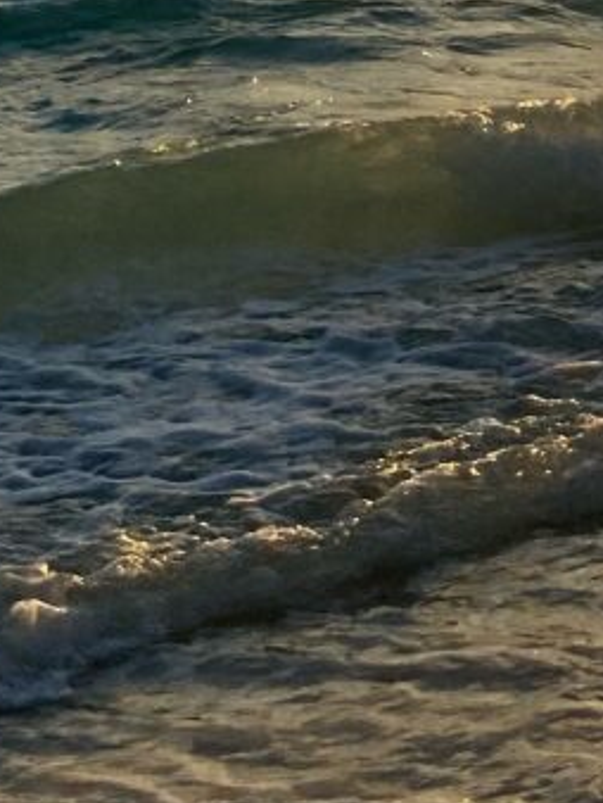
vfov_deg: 15.6
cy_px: -323
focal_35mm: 118
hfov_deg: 11.6
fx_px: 2737
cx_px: 1104
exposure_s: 1/3846
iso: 32
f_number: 1.8
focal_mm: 4.25
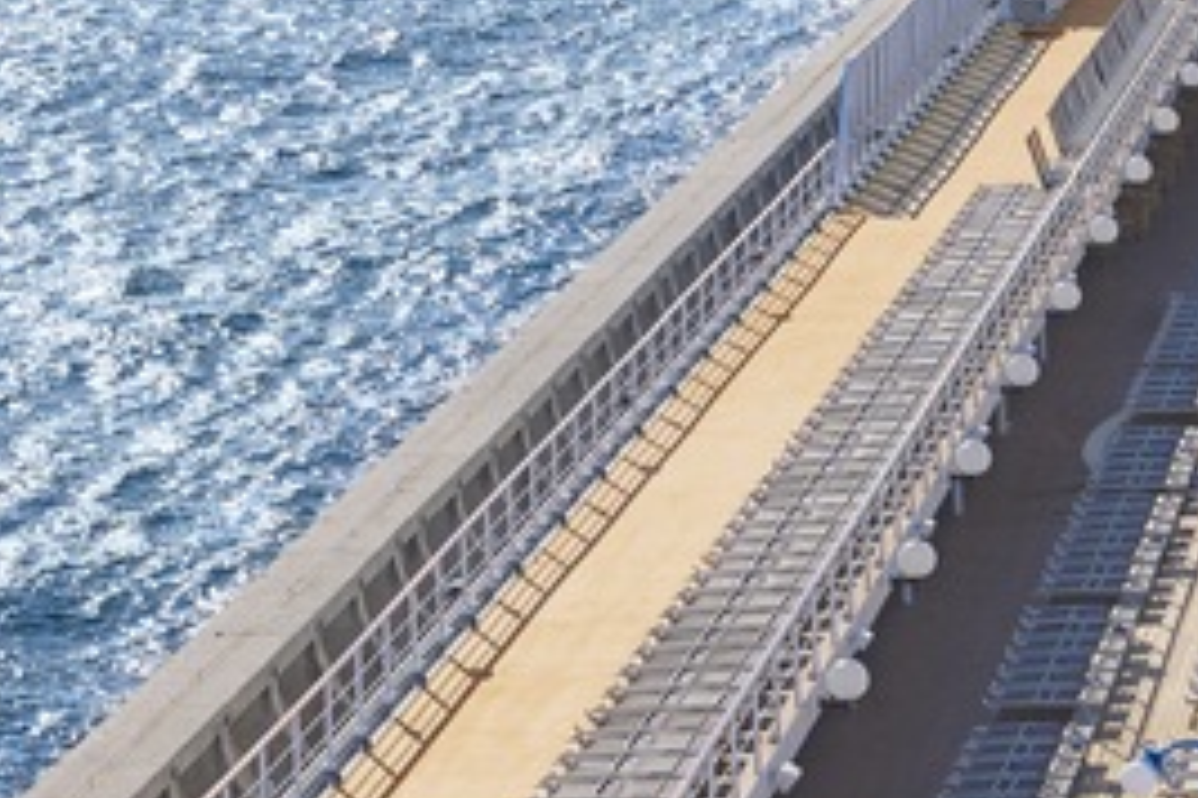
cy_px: 260
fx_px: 5590
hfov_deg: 11.8
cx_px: 1718
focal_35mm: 168
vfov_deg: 8.2
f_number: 8
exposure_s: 1/640
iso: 100
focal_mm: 56
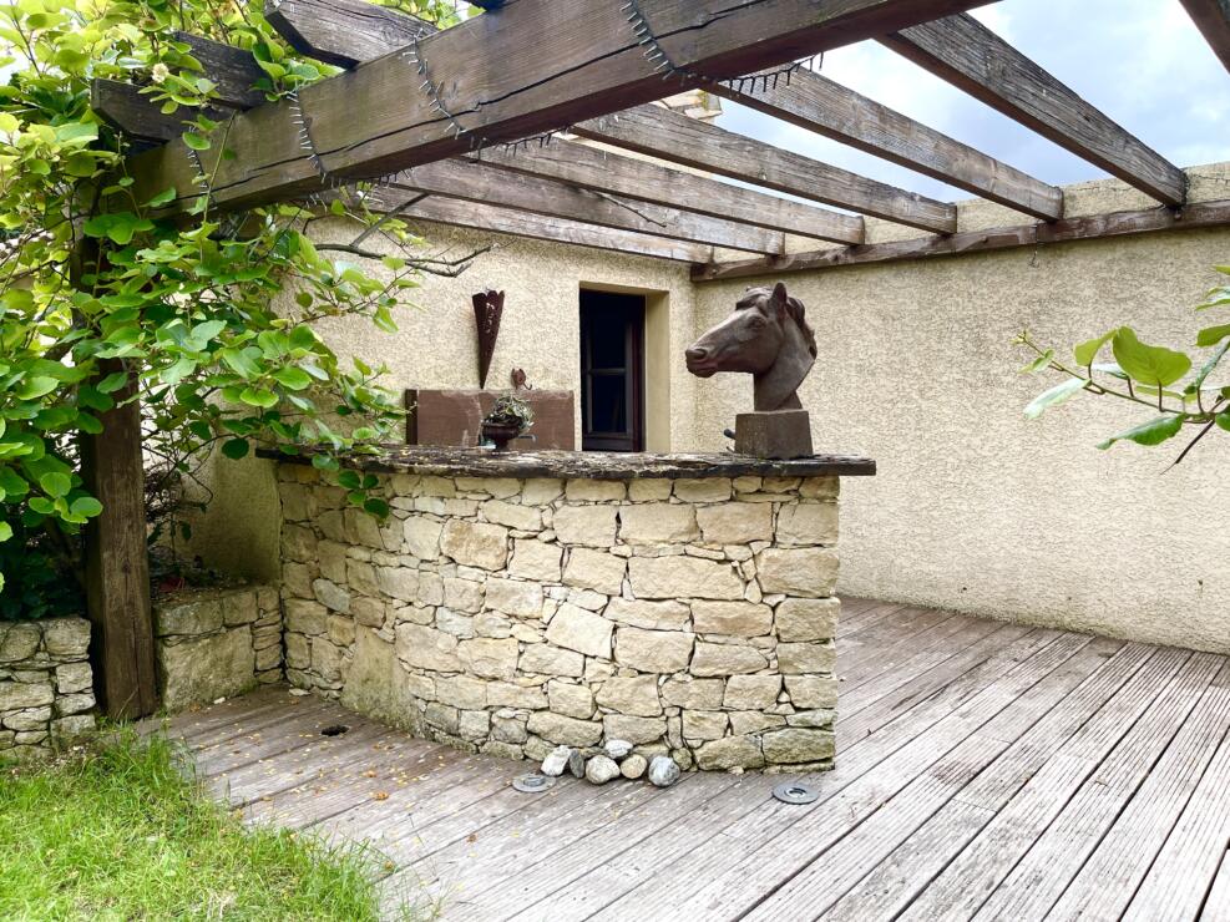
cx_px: 615
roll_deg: -0.4
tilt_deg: -4.8
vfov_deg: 54.9
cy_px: 461
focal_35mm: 25
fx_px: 888
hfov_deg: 69.4
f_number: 1.6
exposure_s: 1/740
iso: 32
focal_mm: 5.1
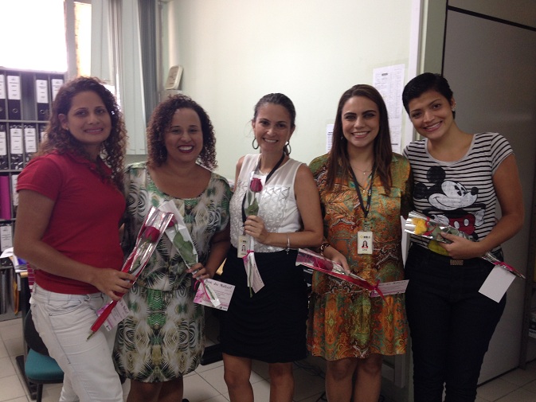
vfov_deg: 43.0
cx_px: 268
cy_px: 201
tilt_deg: -8.3
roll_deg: +1.0
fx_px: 511
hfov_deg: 55.3
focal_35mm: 33
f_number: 2.4
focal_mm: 4.12
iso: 80
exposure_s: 1/20
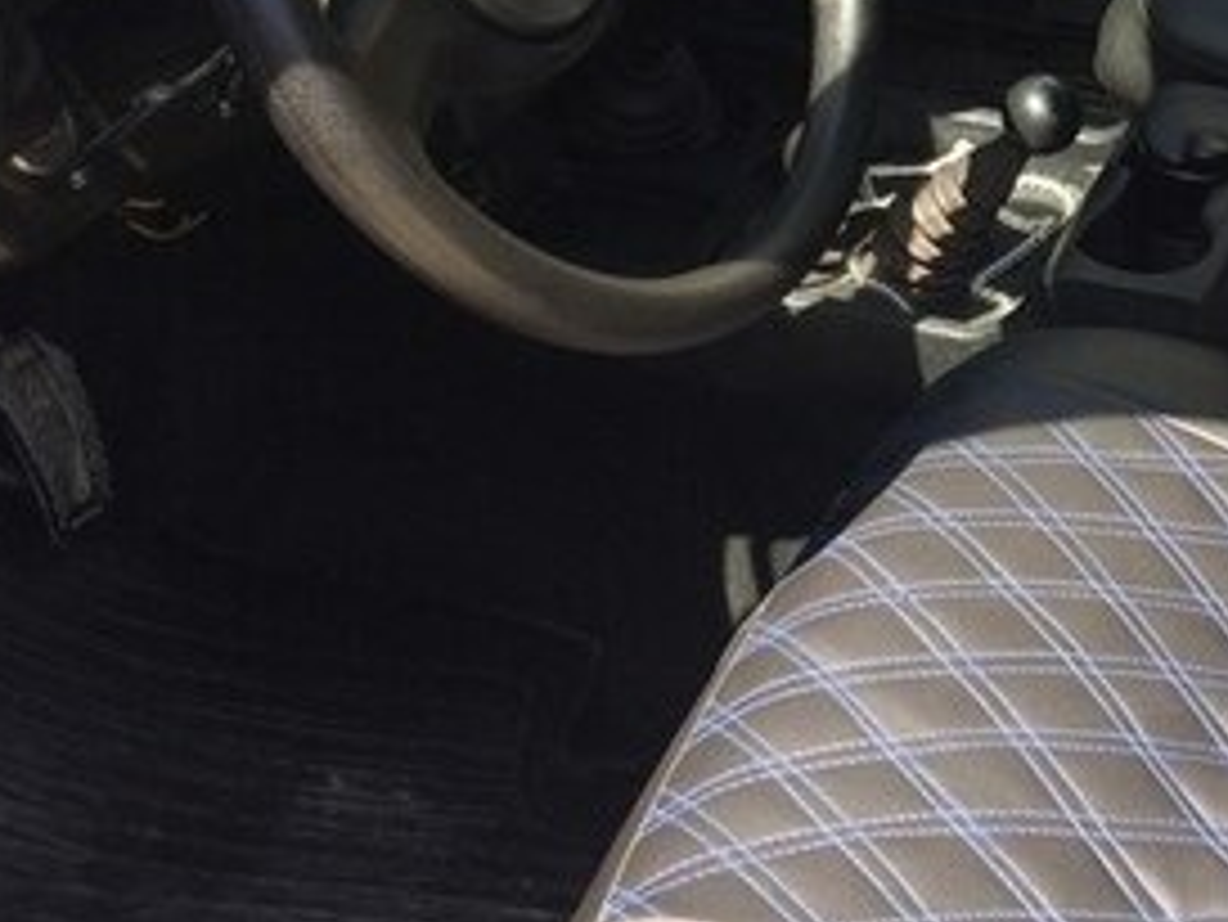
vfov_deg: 20.1
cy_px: -101
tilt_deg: -21.7
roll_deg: +3.4
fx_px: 2484
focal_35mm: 70
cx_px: 1246
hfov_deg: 26.2
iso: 32
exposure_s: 1/339
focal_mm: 4.15
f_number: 2.2
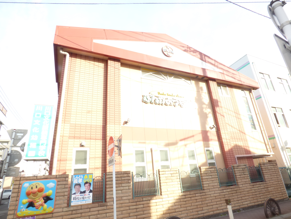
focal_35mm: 20
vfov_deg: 66.0
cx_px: 146
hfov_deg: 81.7
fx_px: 168
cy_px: 110
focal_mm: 3.58
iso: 100
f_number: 8
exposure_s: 1/50
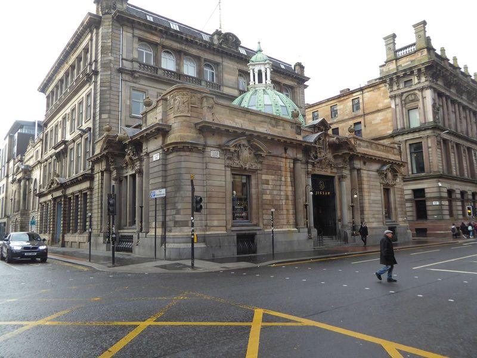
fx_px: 372
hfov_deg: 65.3
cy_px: 179
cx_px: 238
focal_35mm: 27
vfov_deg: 51.4
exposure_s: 1/250
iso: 160
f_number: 3.4
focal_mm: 4.7
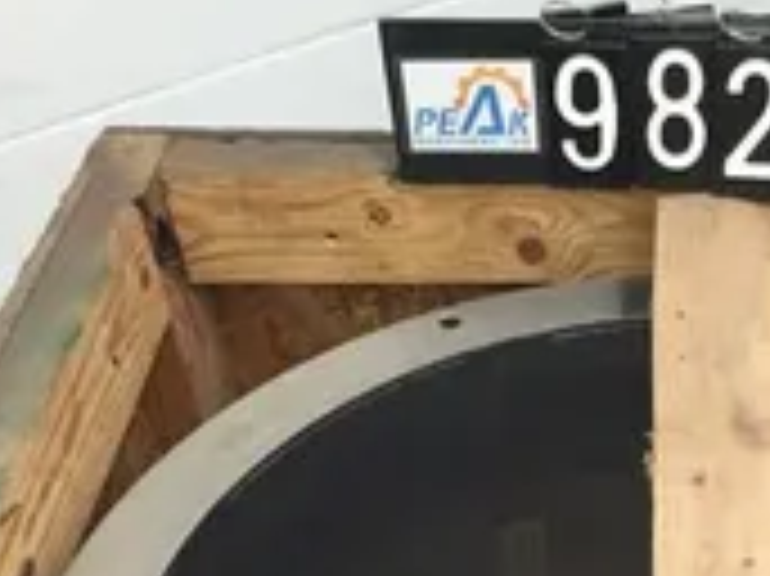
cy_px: 652
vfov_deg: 20.5
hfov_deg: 27.4
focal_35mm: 68
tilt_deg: -46.8
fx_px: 1512
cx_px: 720
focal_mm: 4.15
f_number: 2.2
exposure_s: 1/30
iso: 125
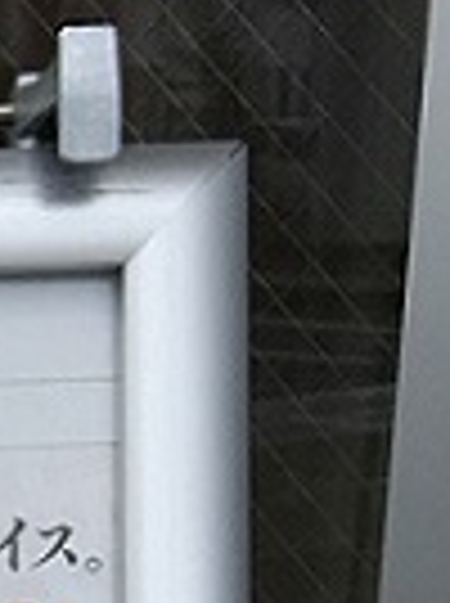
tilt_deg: -15.7
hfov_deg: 6.5
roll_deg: +0.5
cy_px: 1114
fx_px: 3530
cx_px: -1006
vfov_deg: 9.3
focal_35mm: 203
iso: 32
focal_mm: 4.15
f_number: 2.2
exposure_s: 1/1883
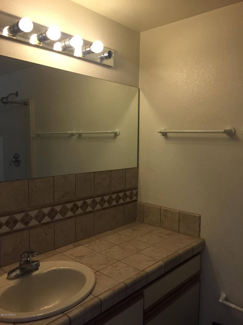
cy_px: 162
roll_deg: -2.7
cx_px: 122
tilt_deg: -5.8
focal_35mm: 29
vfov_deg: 61.7
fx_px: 271
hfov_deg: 48.2
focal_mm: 4.15
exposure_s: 1/15
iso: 100
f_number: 2.2
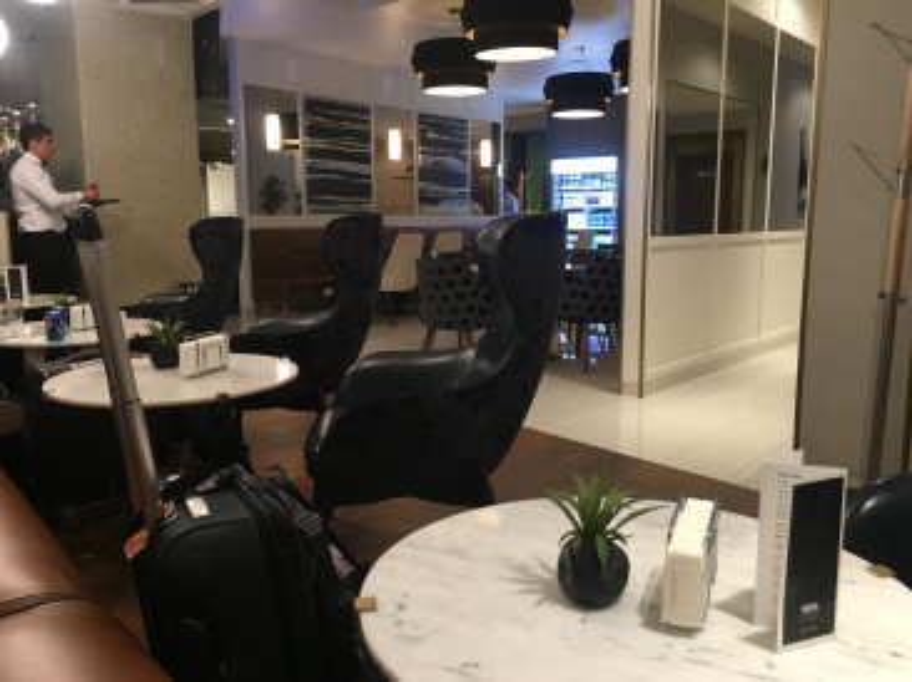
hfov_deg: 61.7
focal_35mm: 29
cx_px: 456
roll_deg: +0.2
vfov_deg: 48.2
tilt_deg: -8.7
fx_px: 764
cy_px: 341
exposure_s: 1/30
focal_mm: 4.15
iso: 100
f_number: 2.2
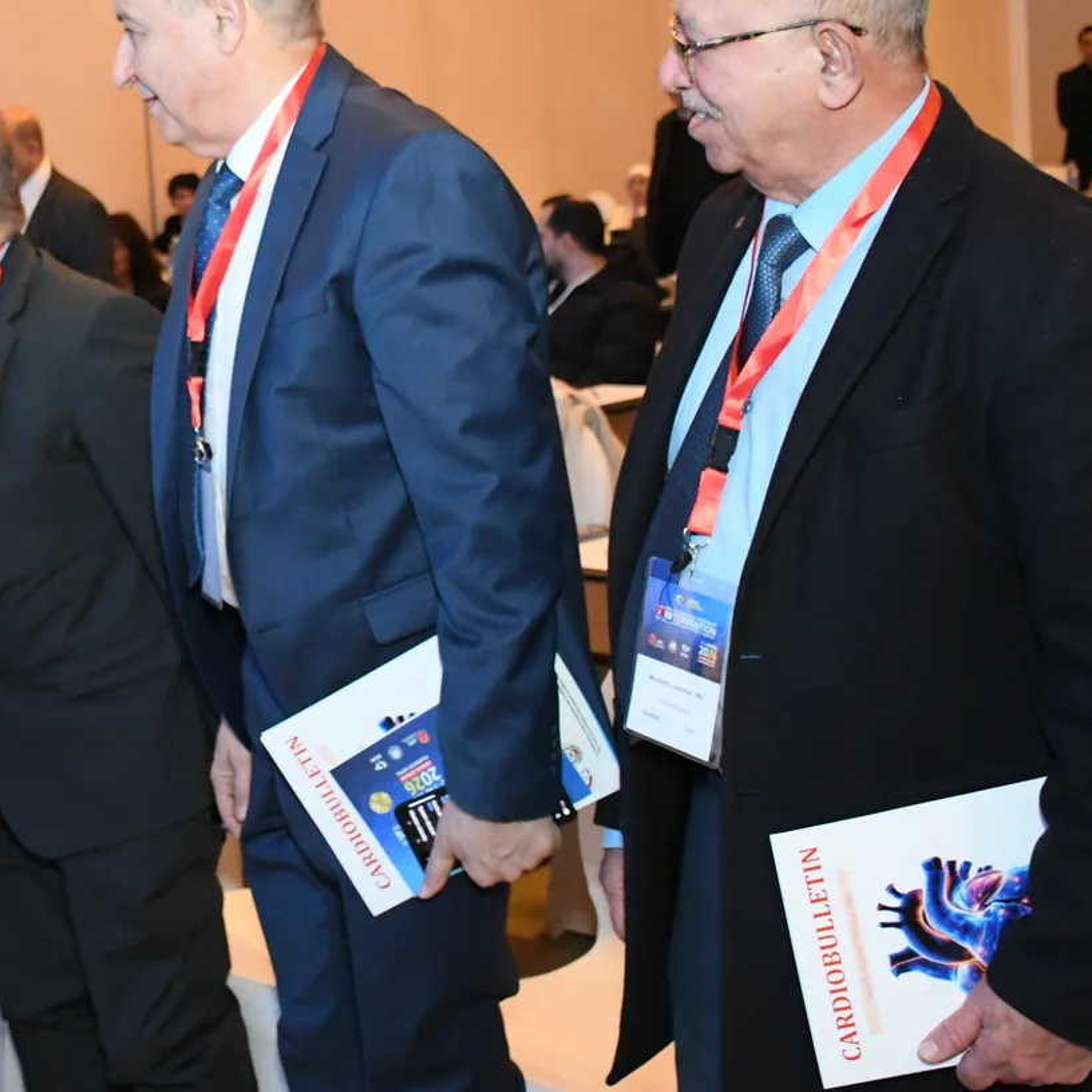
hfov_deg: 27.7
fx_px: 2141
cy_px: 332
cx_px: 127
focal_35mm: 60
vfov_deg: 28.4
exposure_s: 1/100
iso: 2500
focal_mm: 20
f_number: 3.5
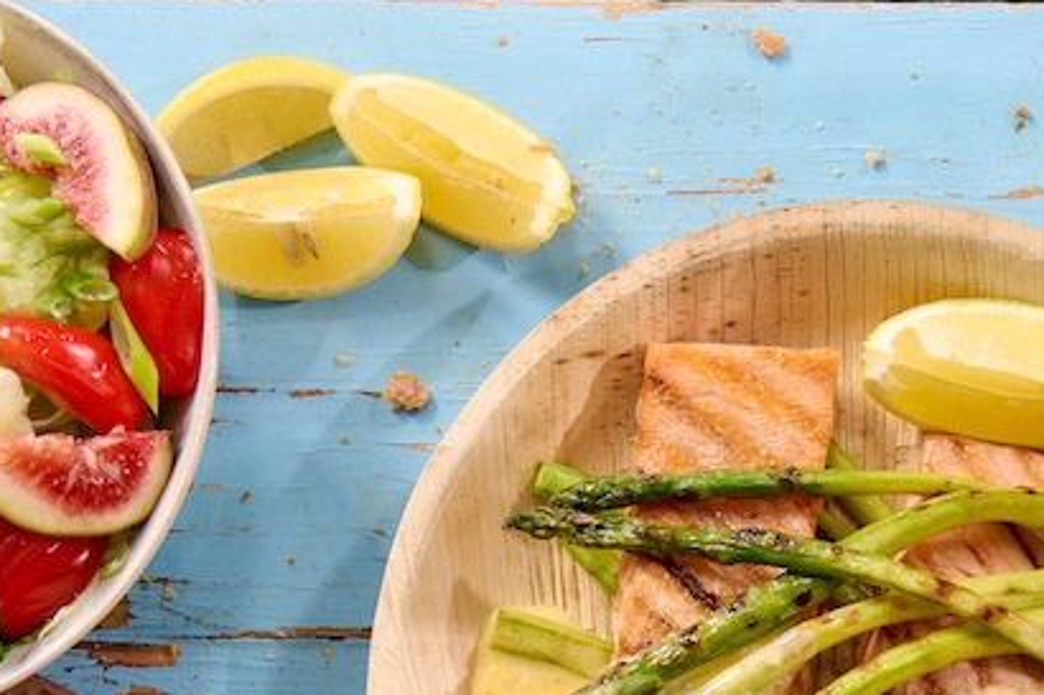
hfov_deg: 24.6
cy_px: 633
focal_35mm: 82
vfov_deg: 16.4
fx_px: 2377
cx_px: 744
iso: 125
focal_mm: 42
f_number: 8
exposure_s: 1/160
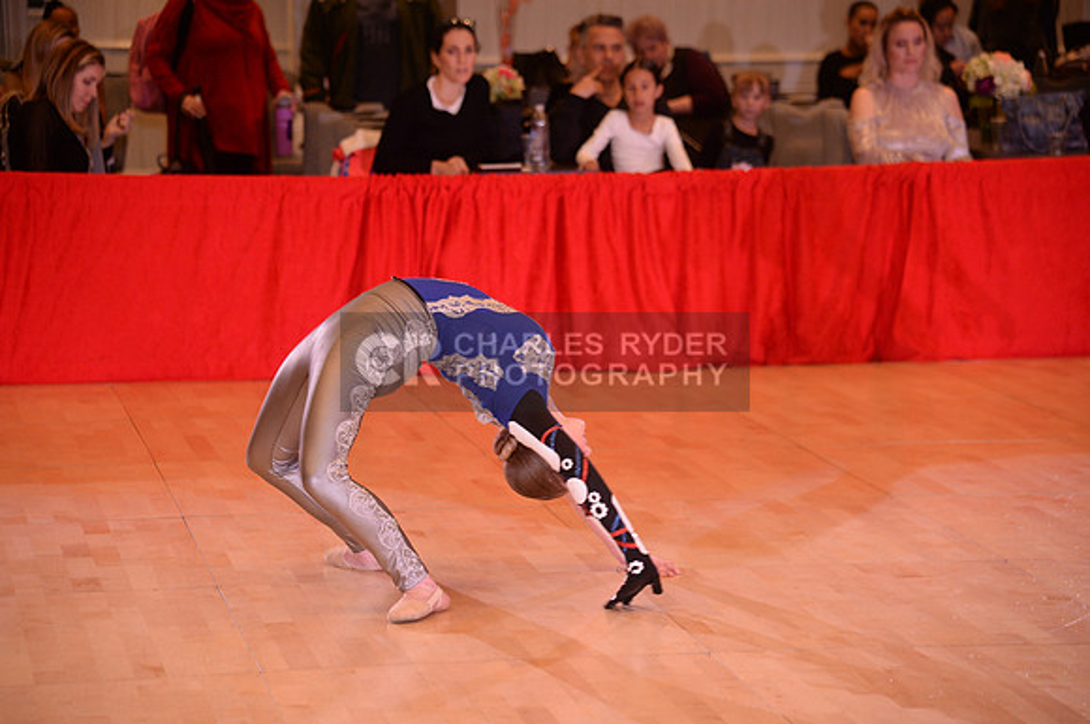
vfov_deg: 11.4
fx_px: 3628
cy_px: 362
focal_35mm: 120
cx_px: 545
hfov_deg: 17.1
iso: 2000
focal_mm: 120
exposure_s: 1/250
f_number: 4
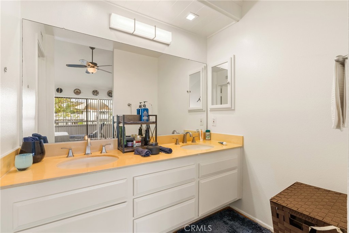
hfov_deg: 96.7
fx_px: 155
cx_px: 174
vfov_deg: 73.8
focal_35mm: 16
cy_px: 116
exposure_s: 1/8
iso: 100
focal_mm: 16
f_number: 9
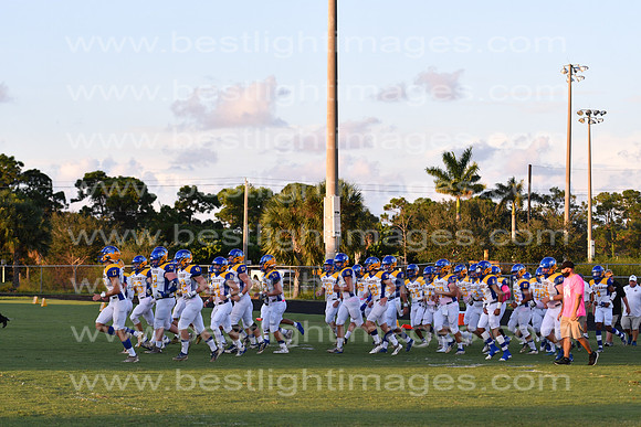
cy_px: 214
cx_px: 320
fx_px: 1870
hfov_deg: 19.5
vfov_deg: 13.0
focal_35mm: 105
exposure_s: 1/1250
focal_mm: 70
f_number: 4
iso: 400
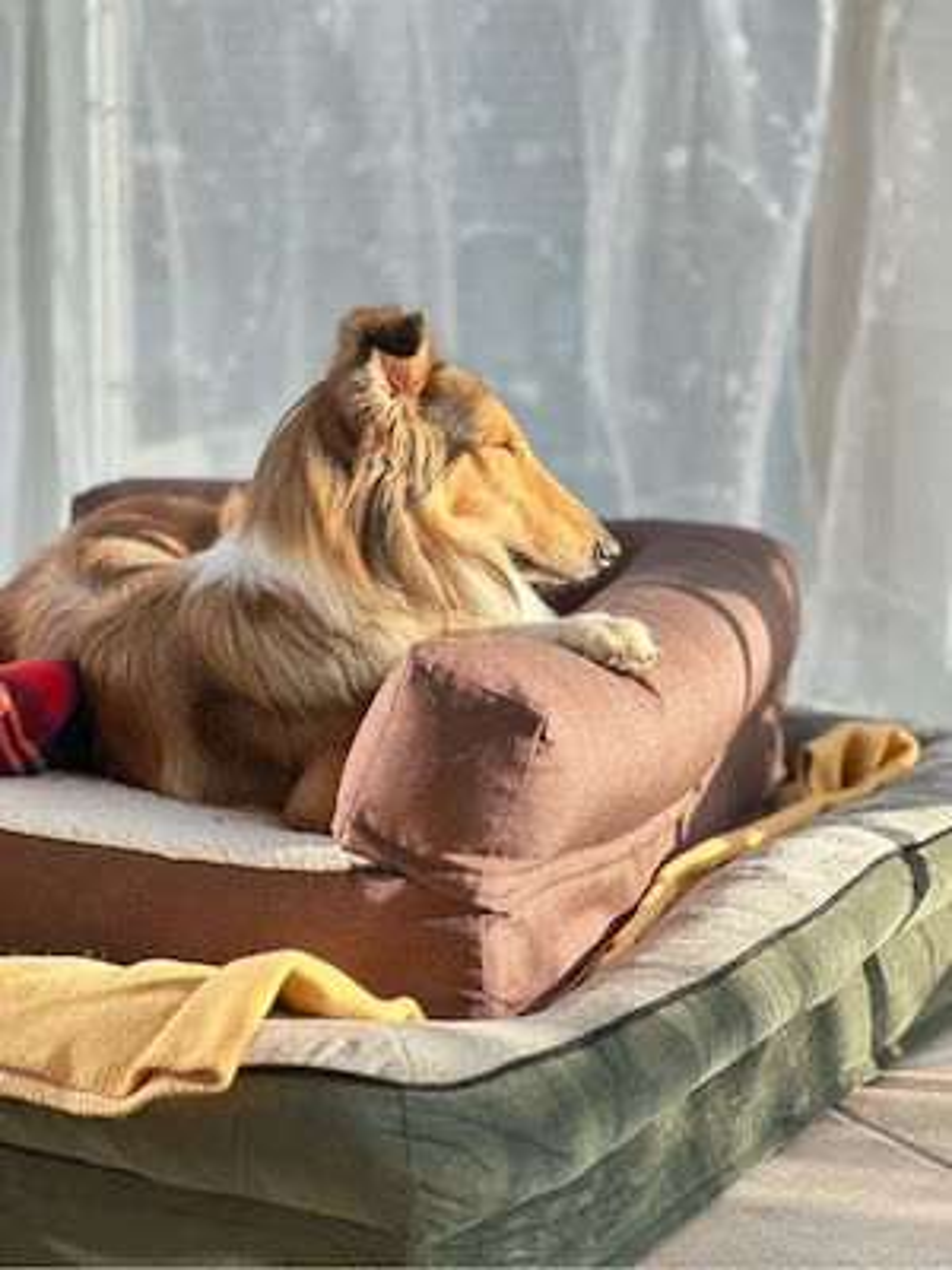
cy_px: 635
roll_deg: -1.1
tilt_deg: -8.6
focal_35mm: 77
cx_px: 476
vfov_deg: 25.3
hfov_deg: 19.1
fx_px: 2824
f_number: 2.8
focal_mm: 9
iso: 80
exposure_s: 1/121
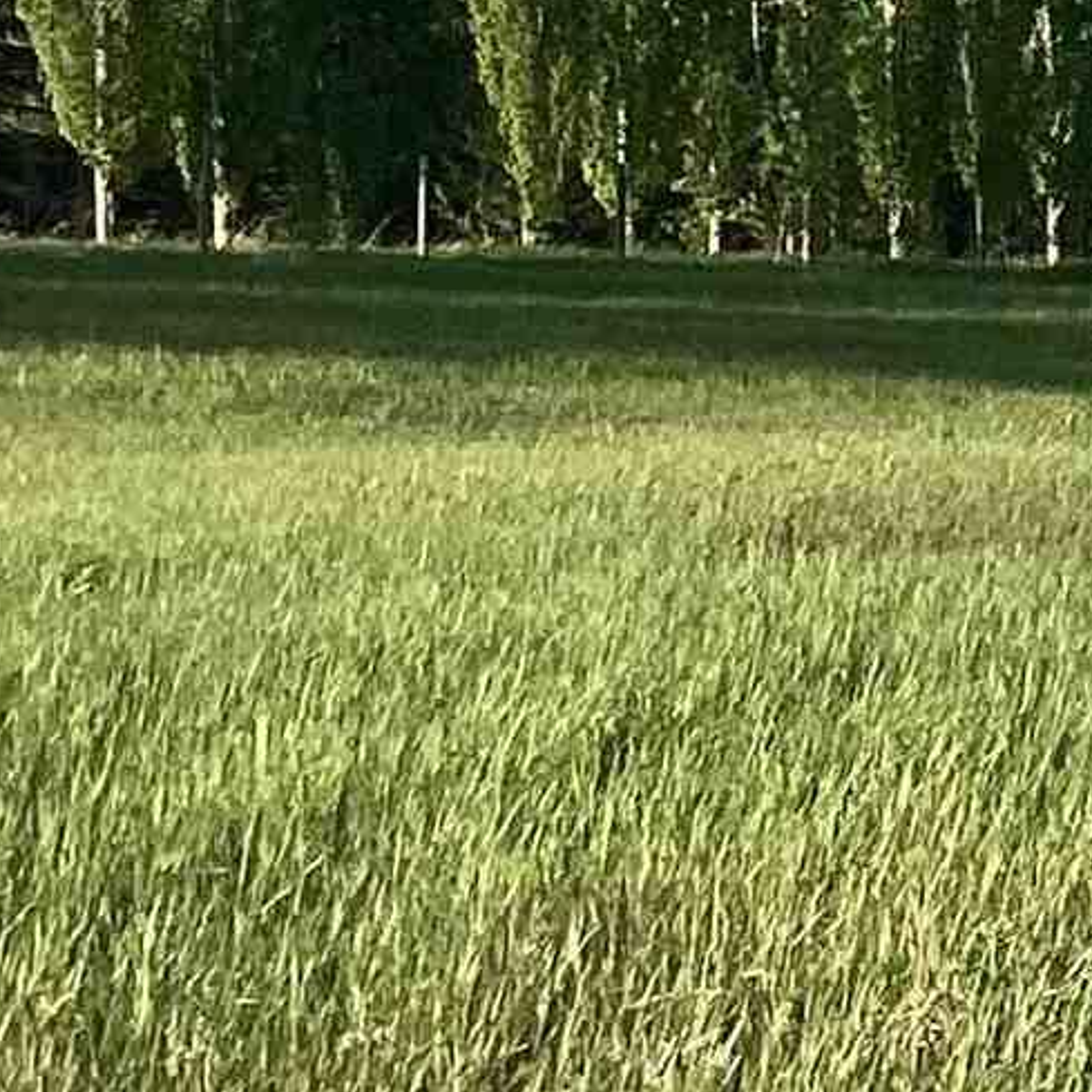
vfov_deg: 10.2
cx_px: 2715
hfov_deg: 9.0
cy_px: 451
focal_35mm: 172
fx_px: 6139
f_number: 2.4
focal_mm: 3.3
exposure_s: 1/691
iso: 25
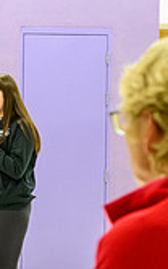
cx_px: -273
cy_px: 173
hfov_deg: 8.2
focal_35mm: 143
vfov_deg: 14.6
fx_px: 1046
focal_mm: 35
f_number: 3.2
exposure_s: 1/250
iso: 8000
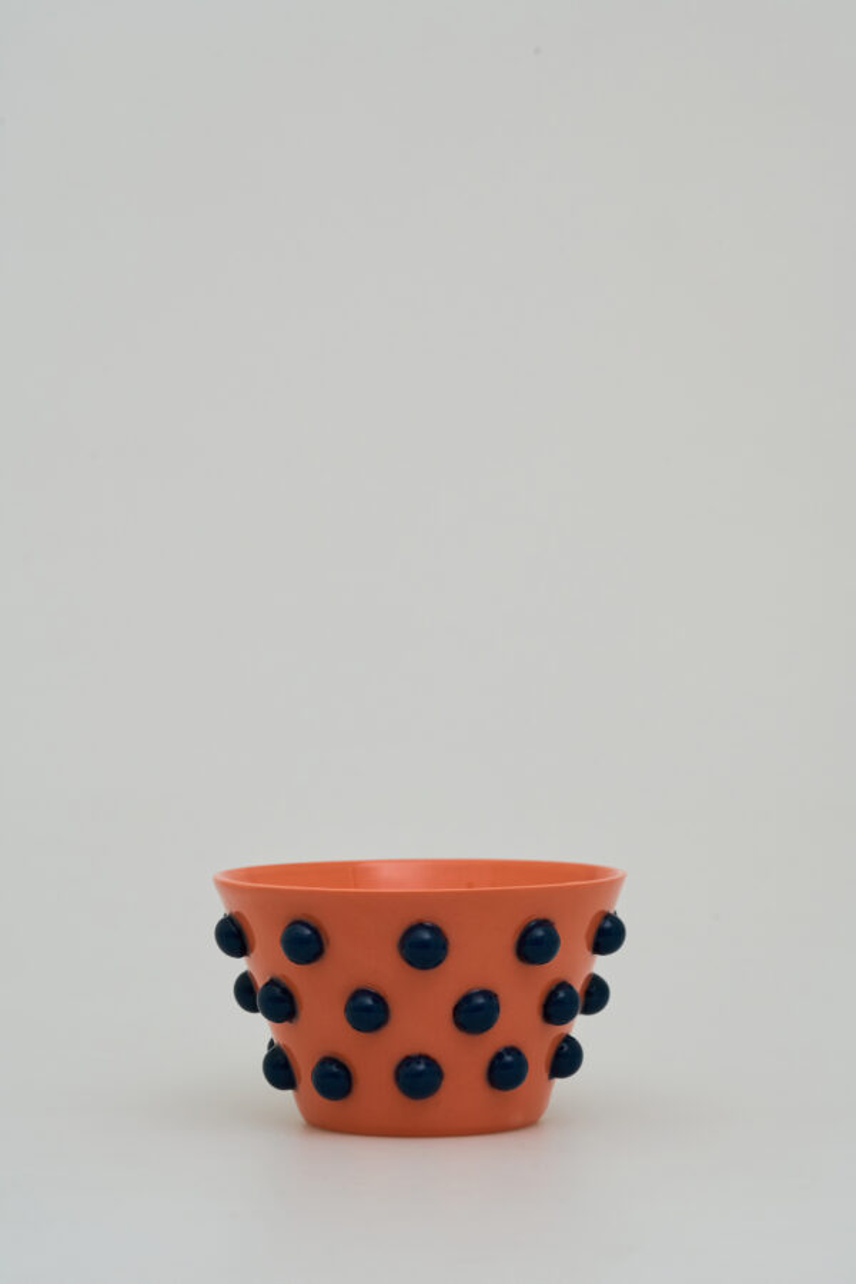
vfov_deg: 22.6
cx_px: 428
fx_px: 3210
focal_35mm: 90
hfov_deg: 15.2
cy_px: 642
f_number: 11
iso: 500
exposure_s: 1/100
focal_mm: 90
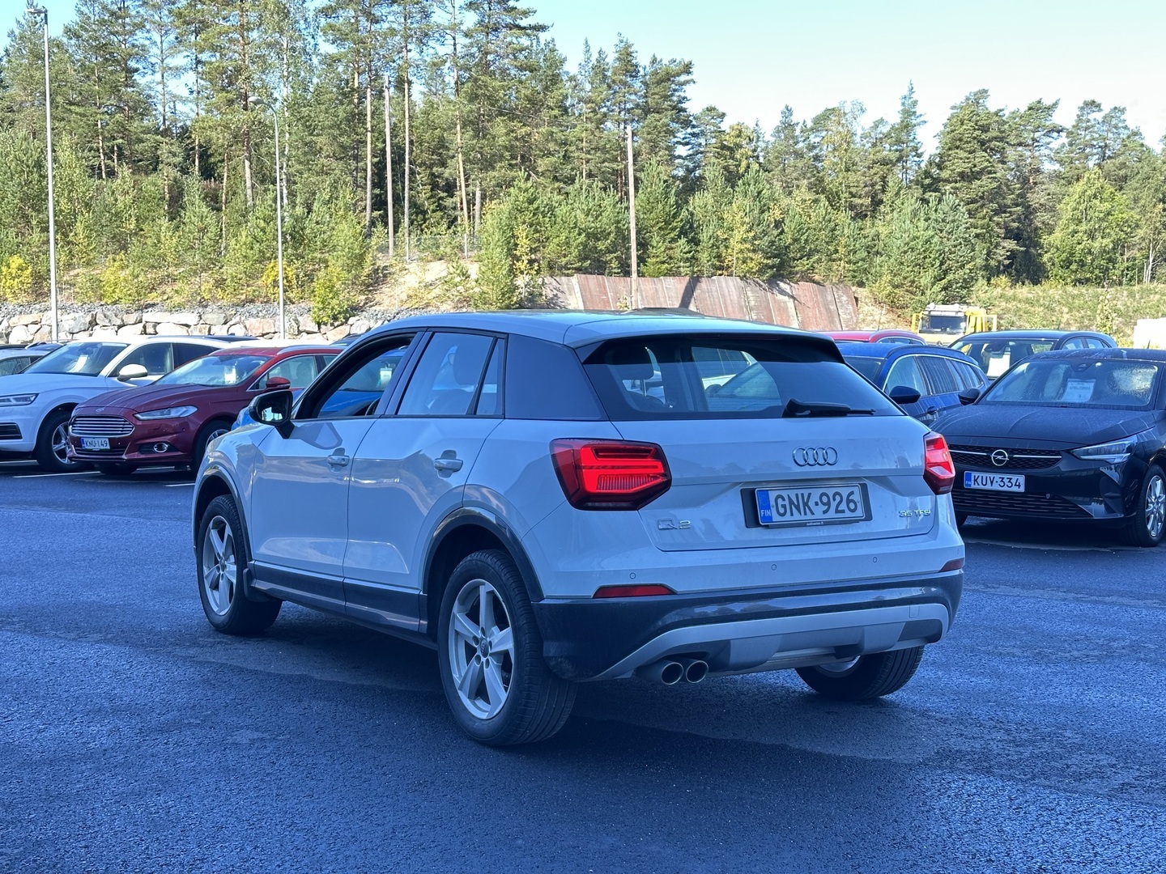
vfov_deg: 30.3
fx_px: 1617
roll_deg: +1.0
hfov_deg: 39.7
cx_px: 583
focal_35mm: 48
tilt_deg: -3.9
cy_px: 437
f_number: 1.78
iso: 64
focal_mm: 6.86
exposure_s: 1/245
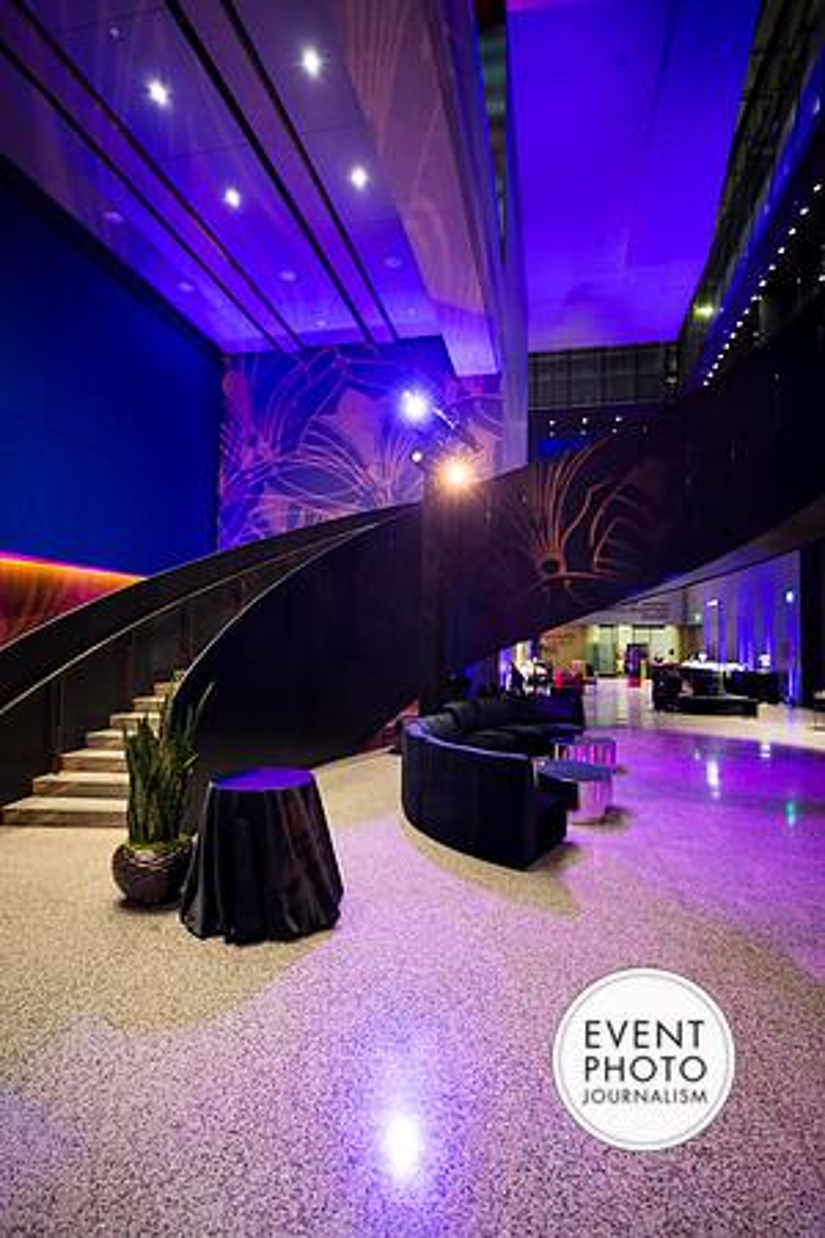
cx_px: 412
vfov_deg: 96.7
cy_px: 619
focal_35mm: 16
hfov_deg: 73.7
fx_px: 550
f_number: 2.2
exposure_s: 1/50
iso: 720
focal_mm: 16
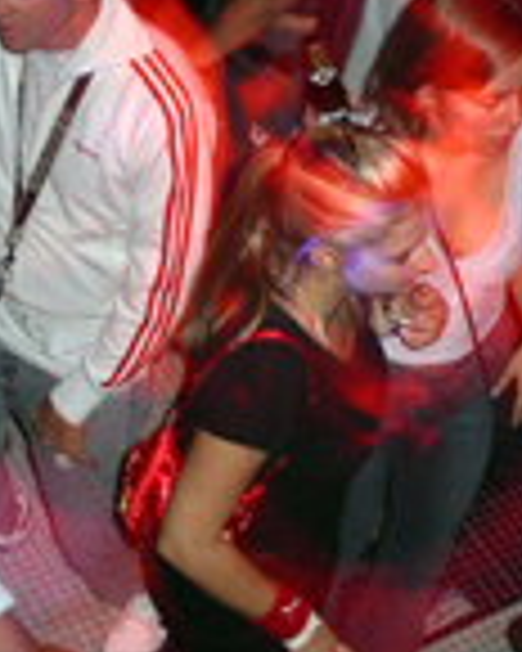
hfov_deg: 14.9
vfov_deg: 18.6
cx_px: 380
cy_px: 297
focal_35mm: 103
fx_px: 1989
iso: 109
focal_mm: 7.8
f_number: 2.8
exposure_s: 1
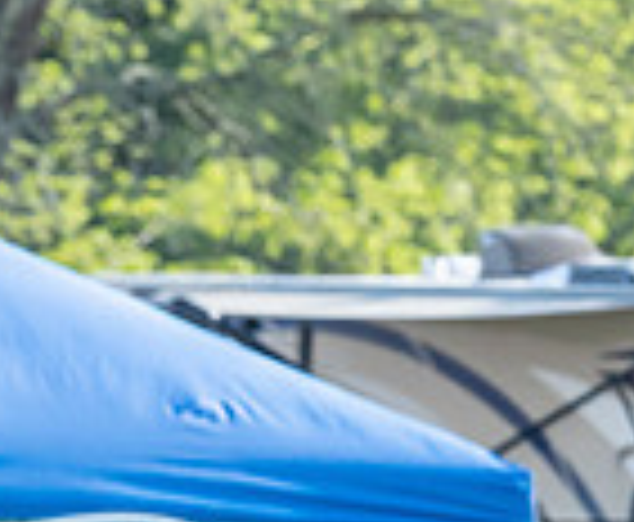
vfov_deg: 2.3
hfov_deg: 2.9
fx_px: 12693
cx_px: -454
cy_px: 1094
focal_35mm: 669
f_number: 5.6
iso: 1000
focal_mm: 128
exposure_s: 1/1250
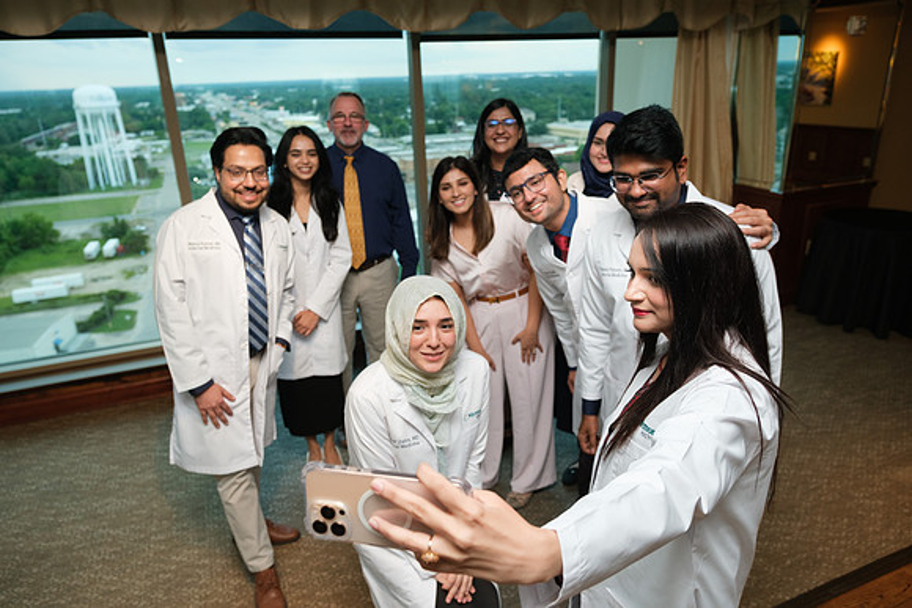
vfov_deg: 53.2
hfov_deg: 73.7
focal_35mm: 24
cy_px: 304
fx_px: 608
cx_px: 456
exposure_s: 1/250
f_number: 2.8
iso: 640
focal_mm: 16
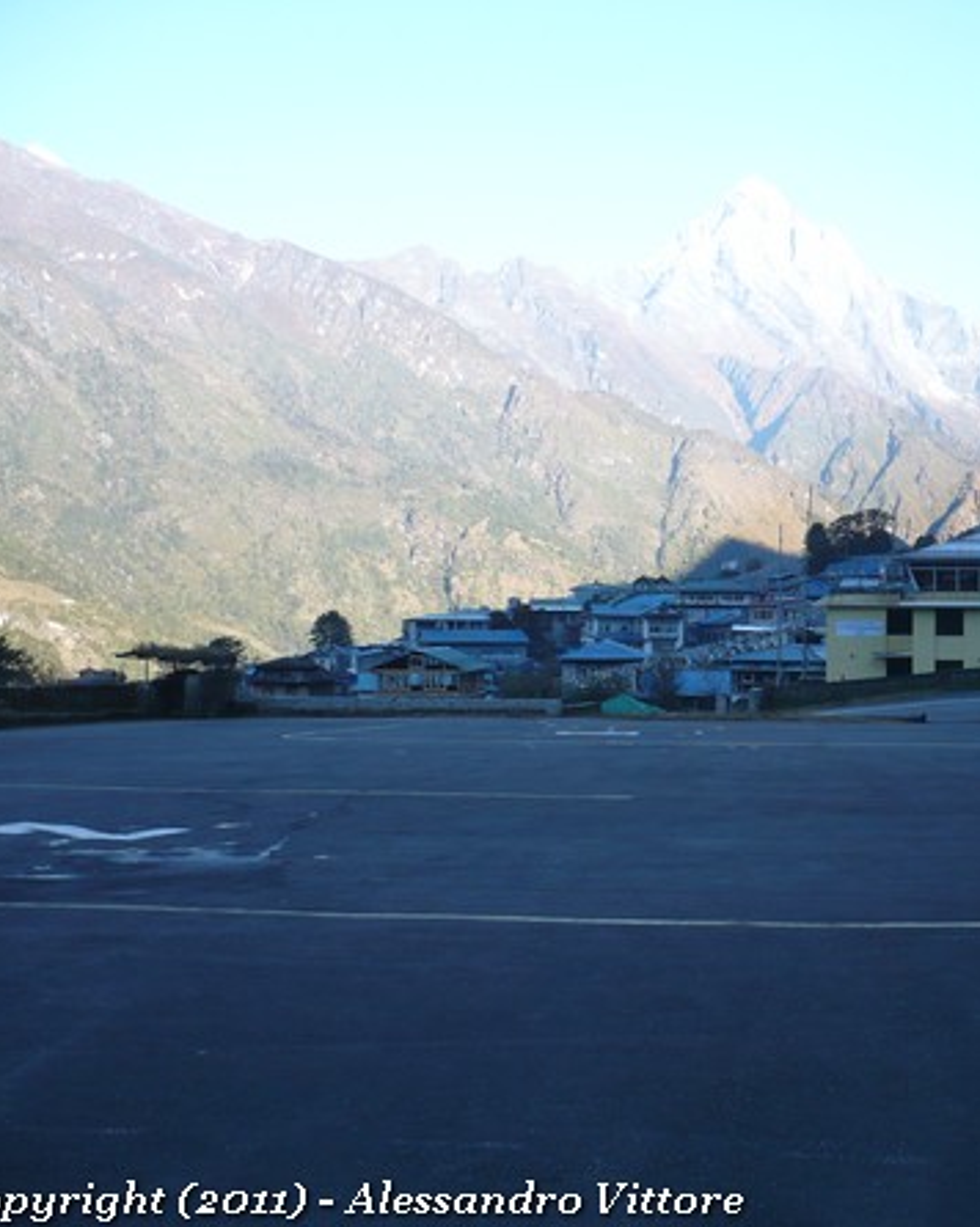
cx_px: 765
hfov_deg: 31.9
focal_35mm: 46
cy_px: 616
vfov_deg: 40.4
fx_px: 1670
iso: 100
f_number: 2.8
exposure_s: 1/320
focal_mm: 5.8
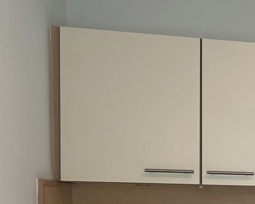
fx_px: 672
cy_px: 222
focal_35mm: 89
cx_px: 412
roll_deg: +0.0
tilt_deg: -1.9
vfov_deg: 16.8
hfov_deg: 18.4
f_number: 1.5
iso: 40
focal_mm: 5.7
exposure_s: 1/100
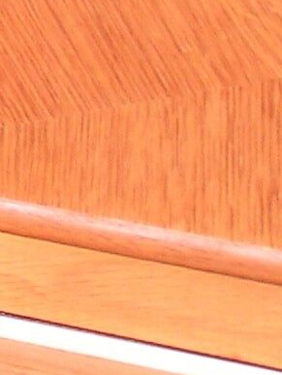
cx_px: -310
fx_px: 3611
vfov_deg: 5.7
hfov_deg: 4.4
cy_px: -530
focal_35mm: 333
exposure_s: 1/400
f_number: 5.6
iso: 50
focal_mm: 9.7
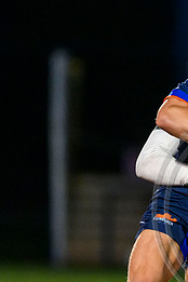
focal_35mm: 1747
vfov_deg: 1.2
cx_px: 316
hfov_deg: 0.8
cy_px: 181
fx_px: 13684
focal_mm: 560
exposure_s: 1/1000
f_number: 4
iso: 8000
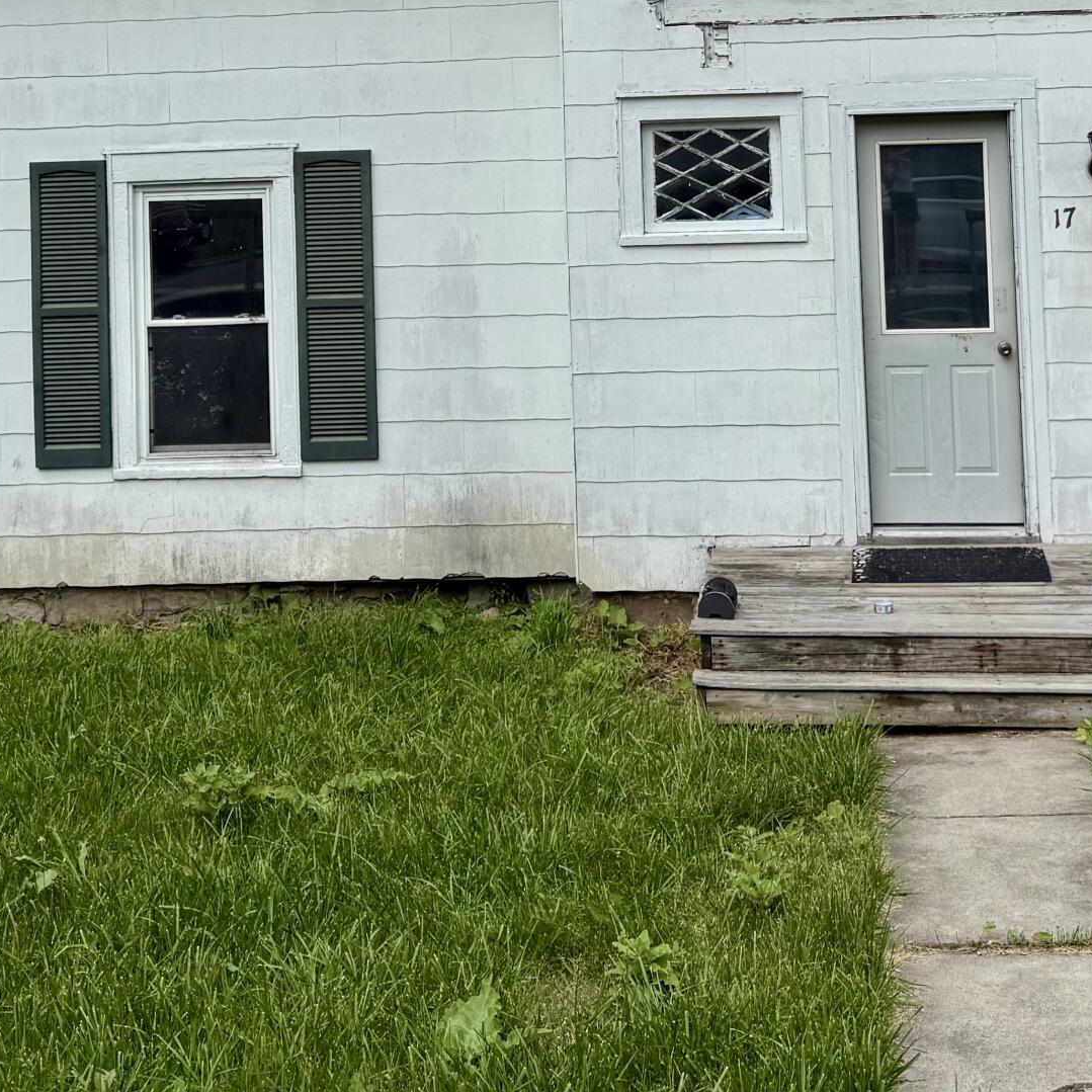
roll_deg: +1.7
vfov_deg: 27.8
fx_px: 2106
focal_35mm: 59
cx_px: 631
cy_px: 78
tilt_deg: +1.1
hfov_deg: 29.0
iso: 80
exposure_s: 1/6711
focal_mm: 6.76
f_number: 1.78
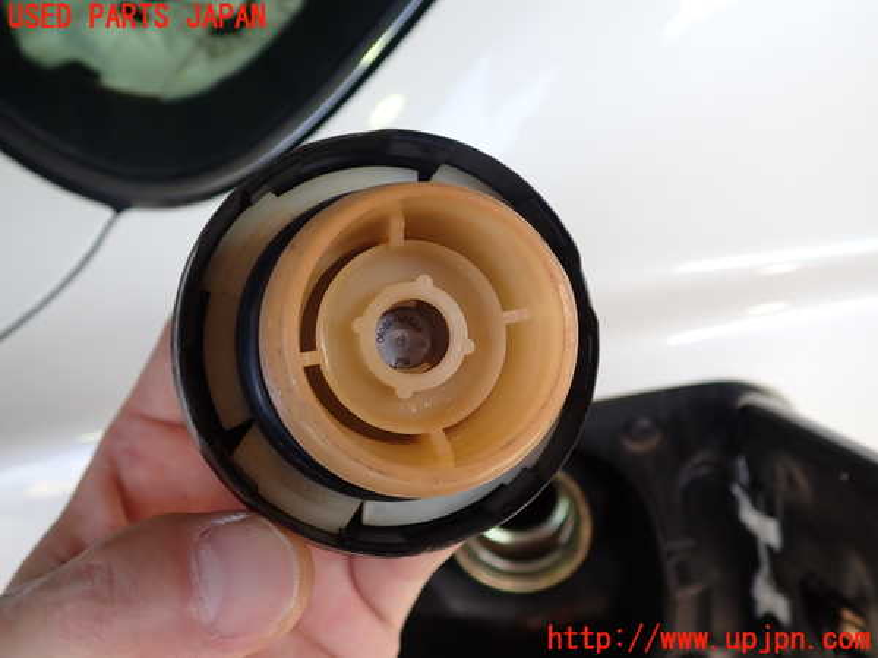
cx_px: 439
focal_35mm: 30
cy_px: 329
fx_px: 761
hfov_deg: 60.0
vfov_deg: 46.8
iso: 100
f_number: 2.3
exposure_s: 1/160
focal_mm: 5.4
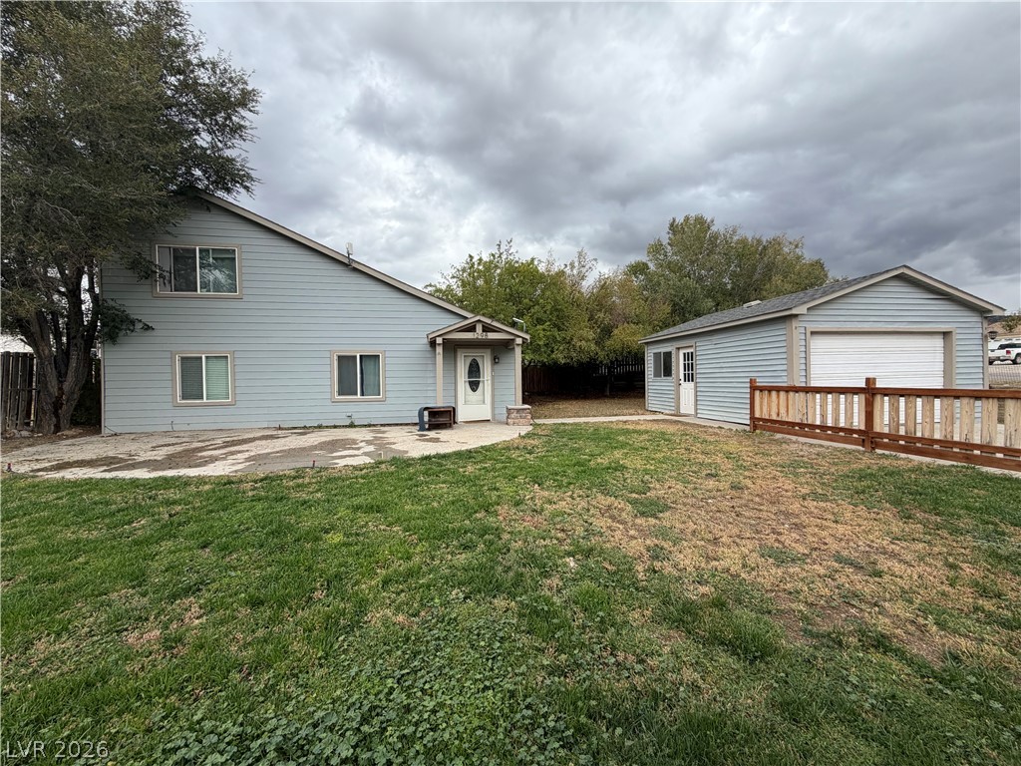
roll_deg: +0.7
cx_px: 510
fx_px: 413
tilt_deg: -1.0
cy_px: 383
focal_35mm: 14
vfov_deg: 85.7
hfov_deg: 102.1
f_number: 2.2
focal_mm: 2.22
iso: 40
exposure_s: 1/502
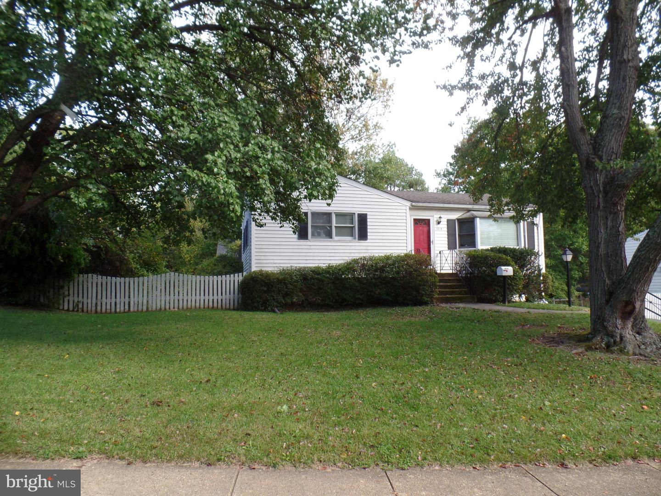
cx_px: 330
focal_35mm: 23
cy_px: 248
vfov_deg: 58.9
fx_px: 439
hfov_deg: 73.9
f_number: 3.5
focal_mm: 4.1
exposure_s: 1/125
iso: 80
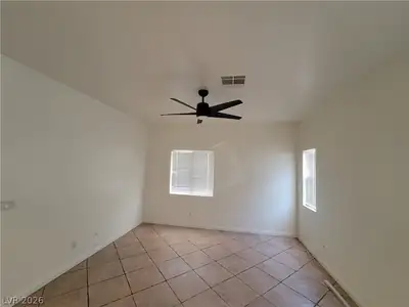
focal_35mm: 13
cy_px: 154
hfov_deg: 106.2
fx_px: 154
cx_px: 204
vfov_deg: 89.9
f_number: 2.2
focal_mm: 2.2
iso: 320
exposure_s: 1/40
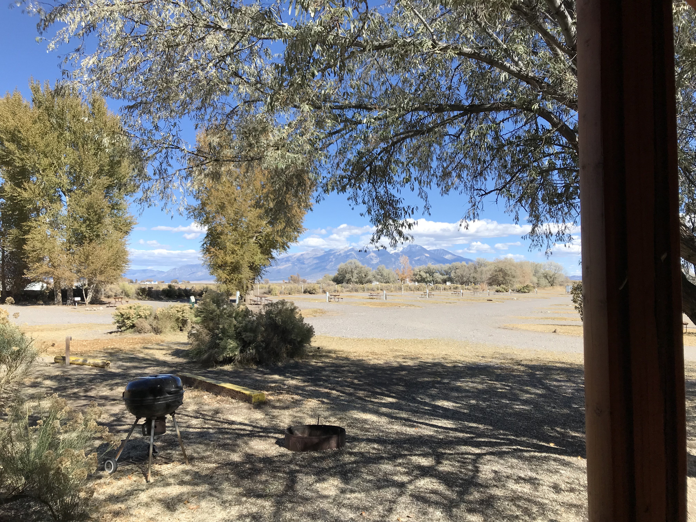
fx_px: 563
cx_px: 348
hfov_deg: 63.4
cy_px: 261
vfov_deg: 49.7
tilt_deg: +2.9
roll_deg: -0.8
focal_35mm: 28
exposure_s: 1/1953
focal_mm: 3.99
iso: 20
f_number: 1.8
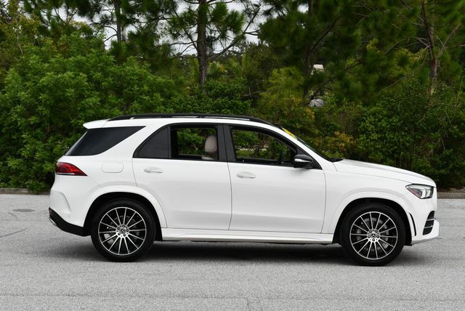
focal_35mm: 80
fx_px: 1034
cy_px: 156
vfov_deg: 17.1
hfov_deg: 25.3
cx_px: 232
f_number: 8
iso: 160
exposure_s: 1/250
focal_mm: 40
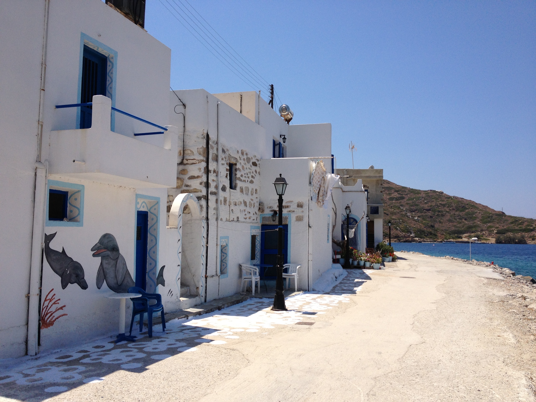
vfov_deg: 40.7
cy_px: 201
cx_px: 268
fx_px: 542
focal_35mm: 35
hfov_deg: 52.6
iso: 50
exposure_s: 1/2907
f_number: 2.4
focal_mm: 4.28
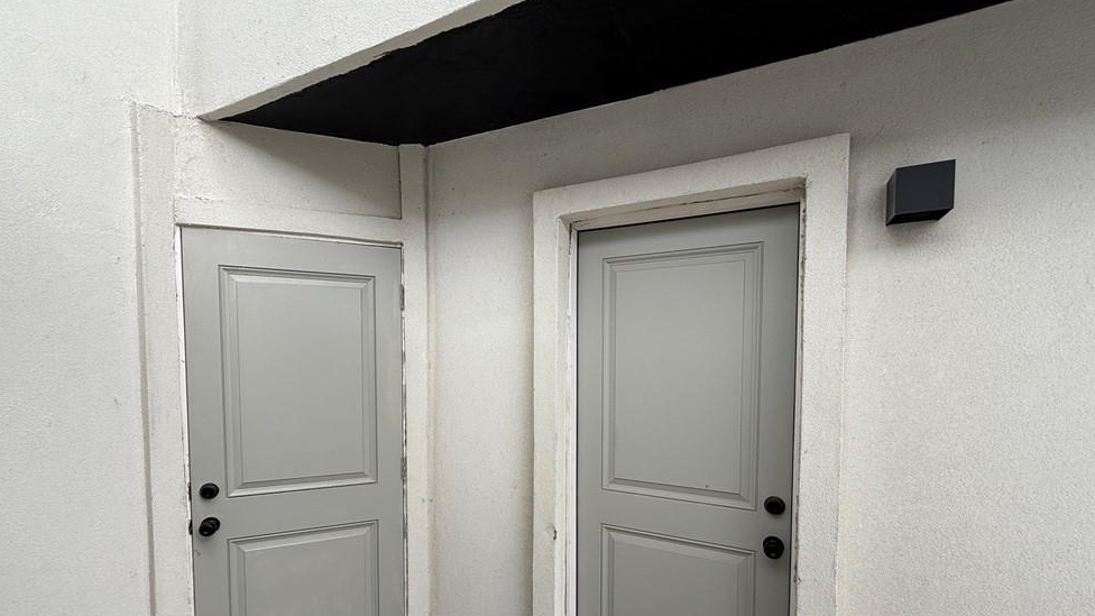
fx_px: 465
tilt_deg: -4.0
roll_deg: +0.4
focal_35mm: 16
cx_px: 544
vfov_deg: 66.2
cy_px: 379
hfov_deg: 99.4
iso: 50
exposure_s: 1/233
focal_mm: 2.22
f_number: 2.2
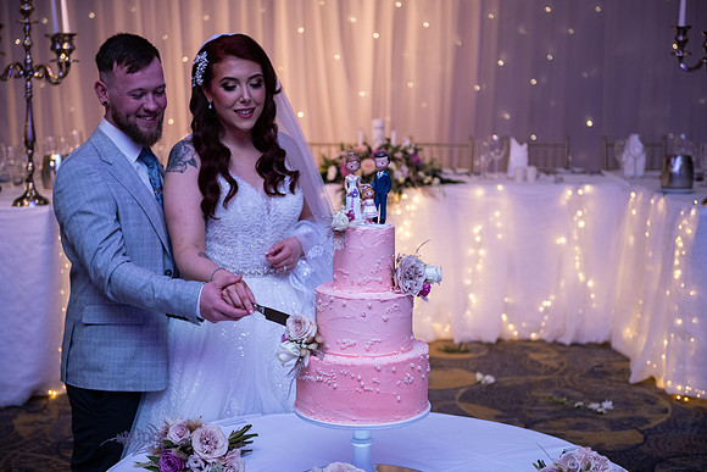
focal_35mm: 60
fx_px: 1179
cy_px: 236
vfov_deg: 22.6
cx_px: 354
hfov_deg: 33.4
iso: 800
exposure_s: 1/160
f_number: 3.5
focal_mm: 60
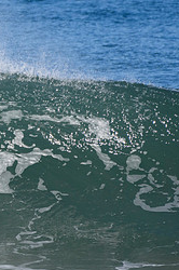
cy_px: 157
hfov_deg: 0.8
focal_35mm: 1743
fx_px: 13035
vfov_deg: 1.2
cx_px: -125
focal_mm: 500
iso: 320
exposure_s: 1/2000
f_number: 5.6
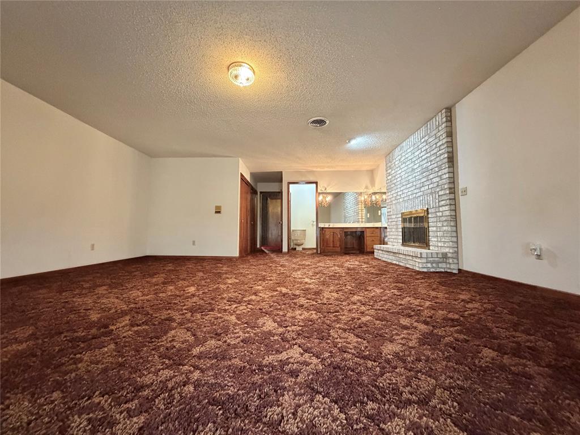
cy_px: 218
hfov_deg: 102.1
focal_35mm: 14
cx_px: 290
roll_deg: +0.2
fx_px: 235
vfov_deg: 85.7
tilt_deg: +3.3
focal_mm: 2.22
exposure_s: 1/60
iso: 1250
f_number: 2.2
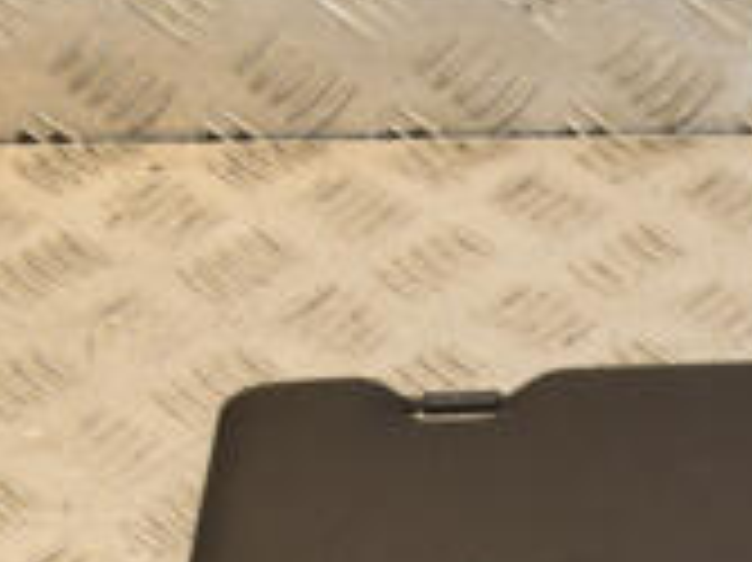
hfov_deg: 14.4
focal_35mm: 130
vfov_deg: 11.0
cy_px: 832
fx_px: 2816
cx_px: 1054
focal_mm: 25
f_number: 8
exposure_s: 1/200
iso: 800
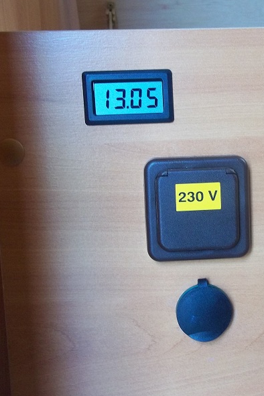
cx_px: 203
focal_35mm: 45
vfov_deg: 43.6
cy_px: 200
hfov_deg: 29.3
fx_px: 496
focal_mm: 5.7
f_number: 2.9
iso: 160
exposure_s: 1/25
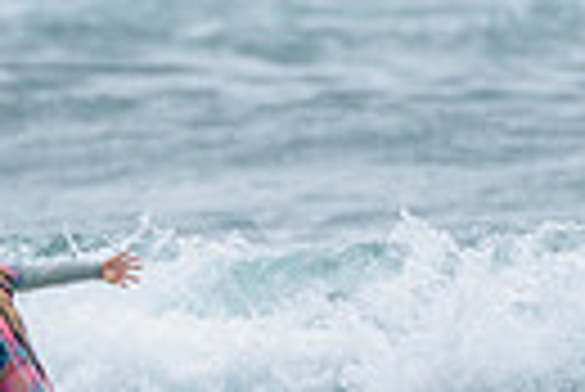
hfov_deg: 0.8
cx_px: -148
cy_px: 413
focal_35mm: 2728
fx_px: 44379
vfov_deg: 0.5
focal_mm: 500
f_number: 5.6
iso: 220
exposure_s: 1/2000
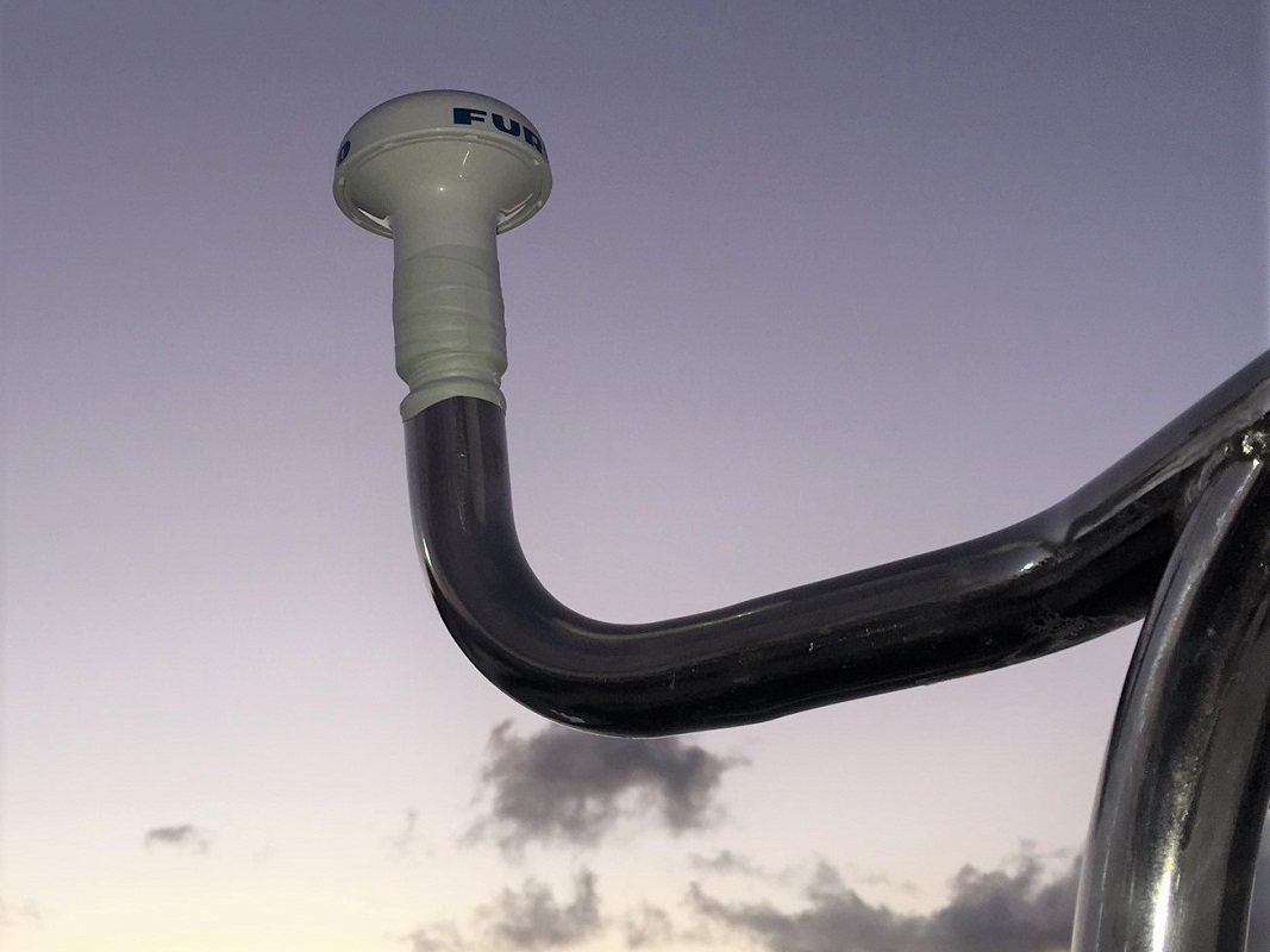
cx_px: 635
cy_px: 476
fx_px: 1064
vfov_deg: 48.2
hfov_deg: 61.7
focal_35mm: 29
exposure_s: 1/100
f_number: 2.2
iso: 32
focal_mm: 4.15
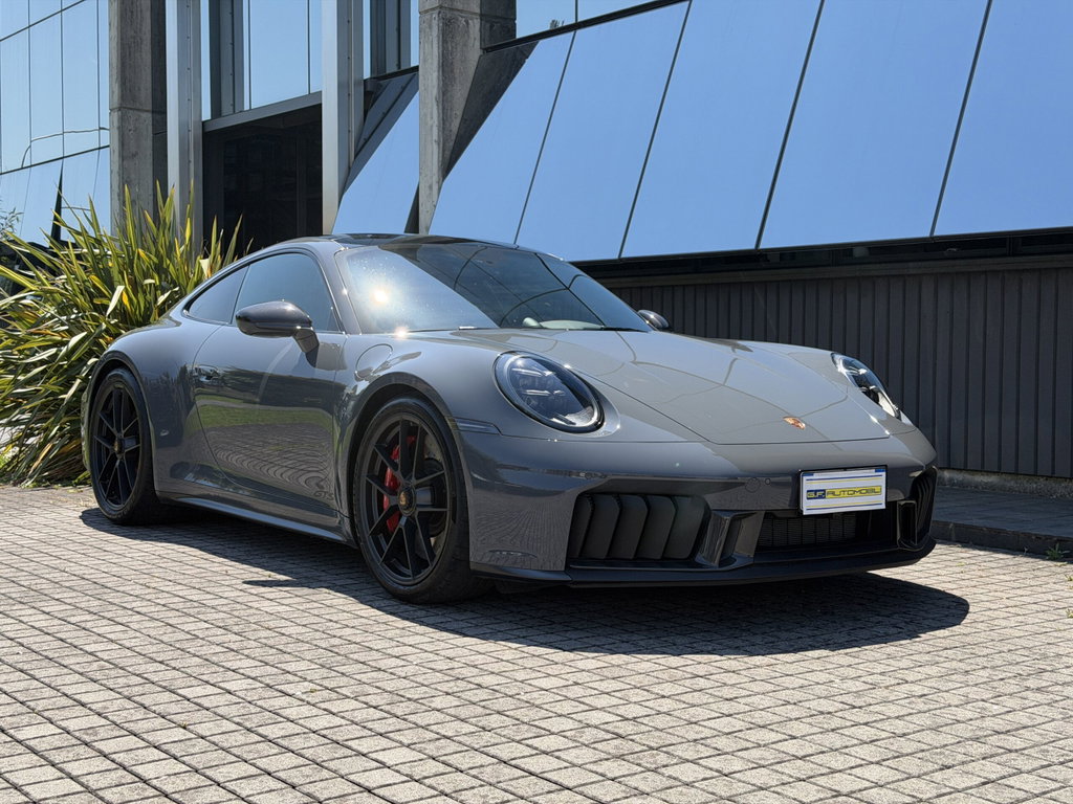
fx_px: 1488
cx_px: 536
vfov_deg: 30.3
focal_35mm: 48
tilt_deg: -1.0
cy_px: 402
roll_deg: -0.6
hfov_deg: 39.7
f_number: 1.78
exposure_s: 1/3096
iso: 80
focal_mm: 6.76
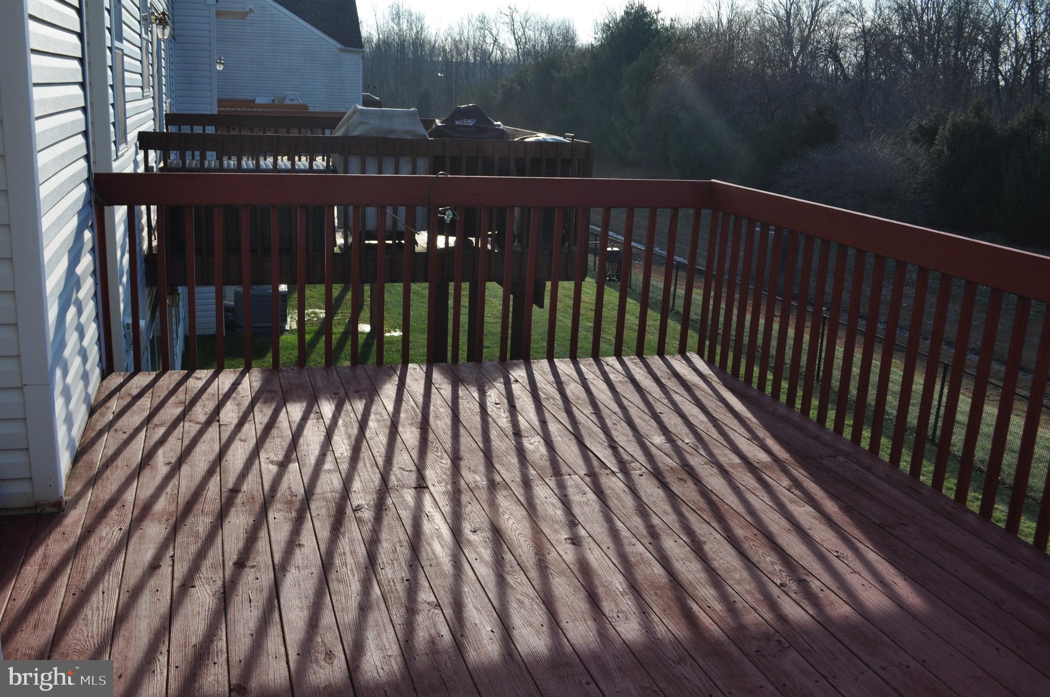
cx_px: 525
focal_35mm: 33
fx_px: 961
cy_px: 348
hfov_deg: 57.3
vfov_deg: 39.9
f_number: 9
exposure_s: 1/320
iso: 200
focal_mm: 22
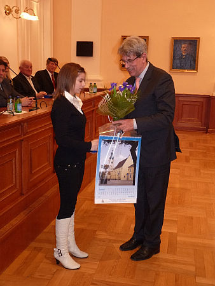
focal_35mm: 48
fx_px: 397
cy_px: 143
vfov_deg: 39.6
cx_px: 108
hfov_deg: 30.3
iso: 250
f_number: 3.2
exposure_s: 1/30
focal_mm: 8.5
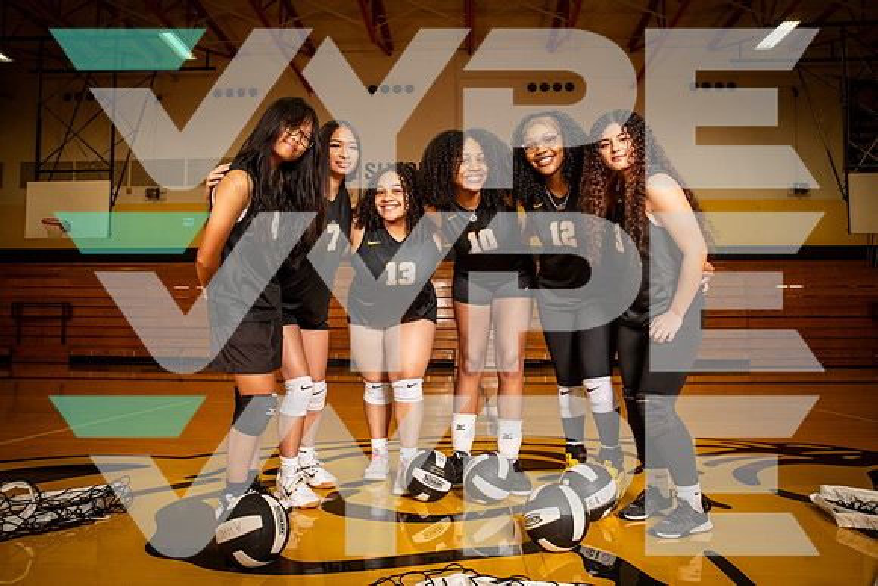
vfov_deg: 49.6
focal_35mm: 26
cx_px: 439
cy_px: 293
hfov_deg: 69.4
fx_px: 634
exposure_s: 1/320
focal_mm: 26
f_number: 7.1
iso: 800
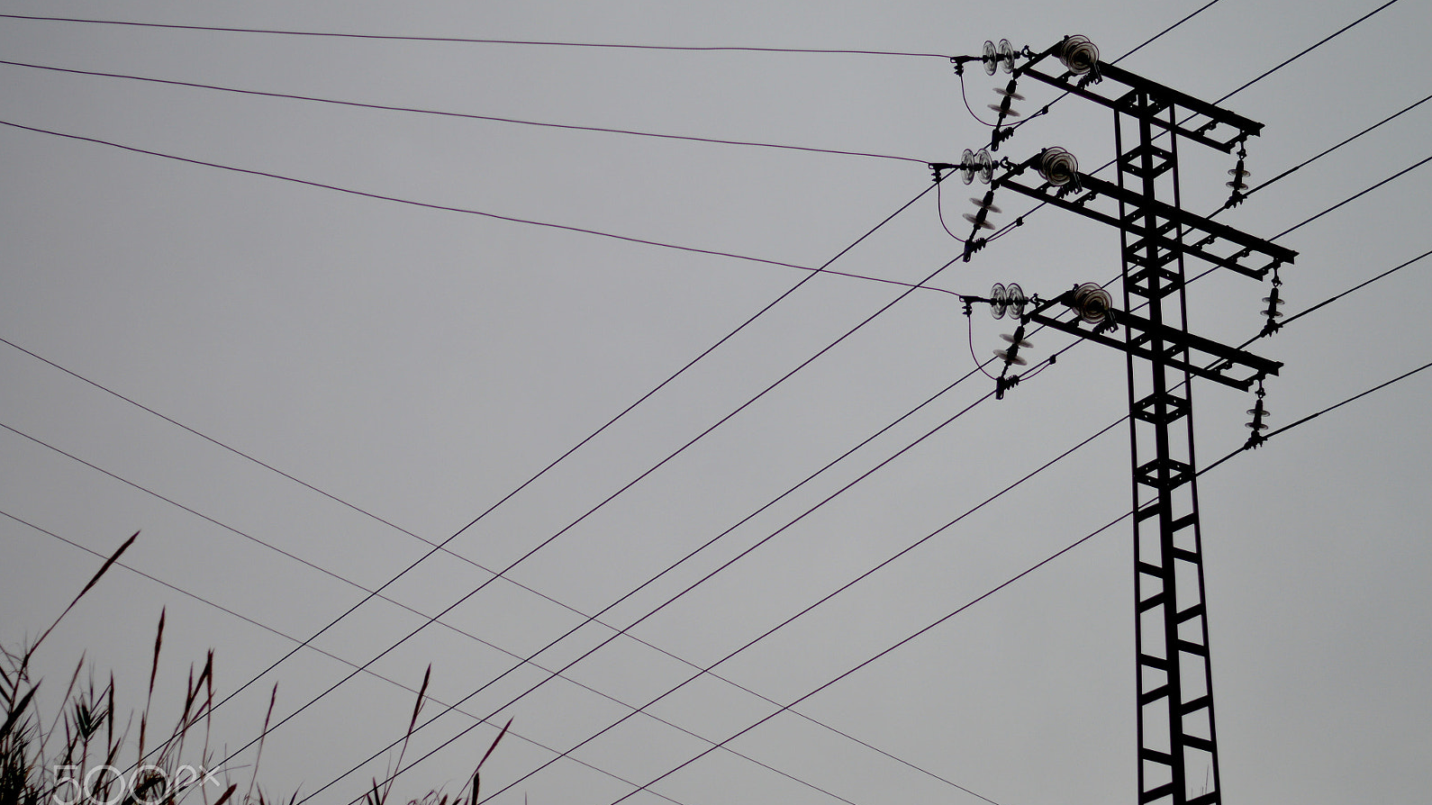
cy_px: 425
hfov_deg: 26.9
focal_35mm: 79
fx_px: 2999
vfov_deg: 15.3
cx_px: 717
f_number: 1.8
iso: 100
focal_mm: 50
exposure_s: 1/2500
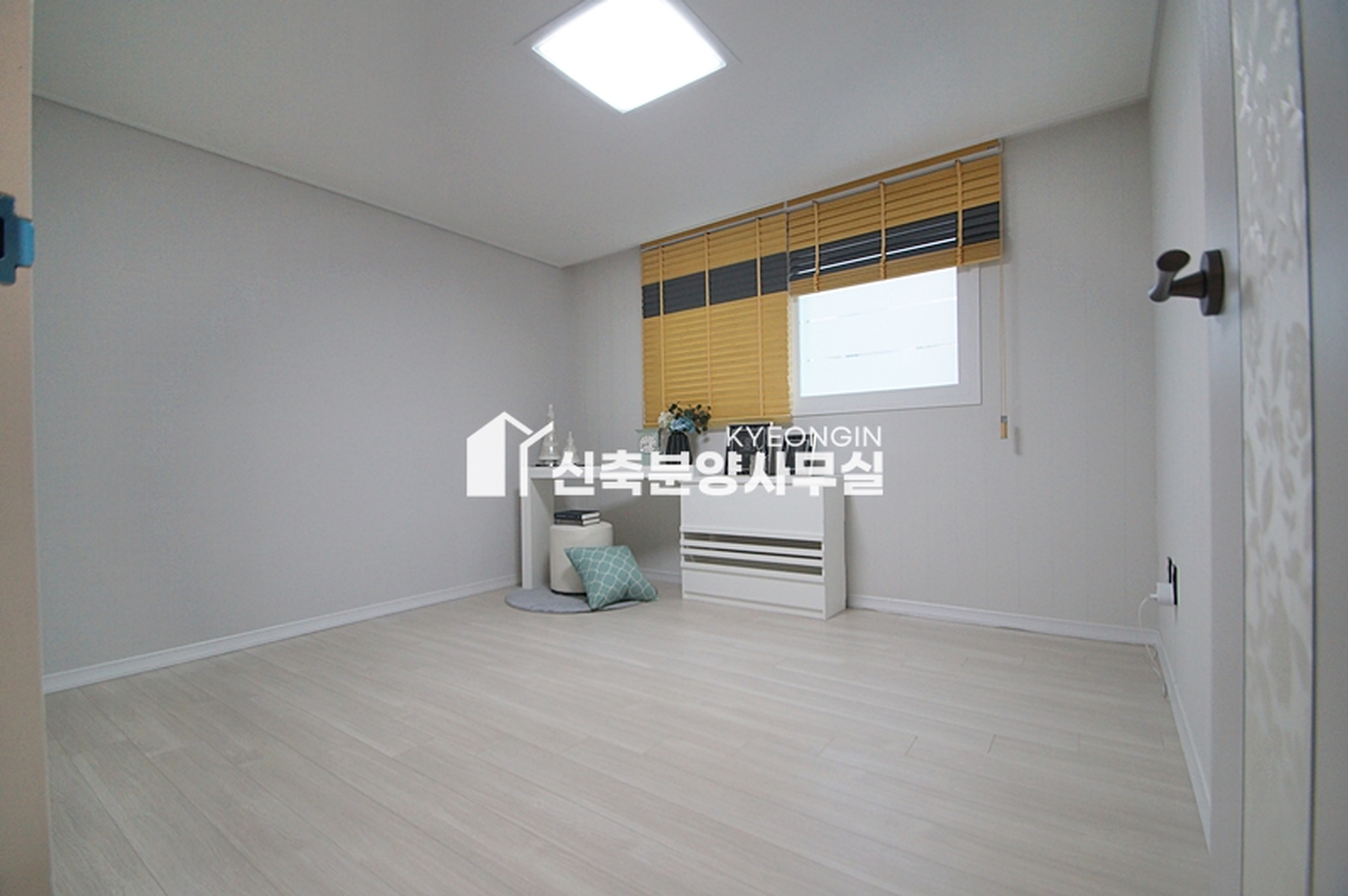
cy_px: 448
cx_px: 674
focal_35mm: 15
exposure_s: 1/160
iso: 800
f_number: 4
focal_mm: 10
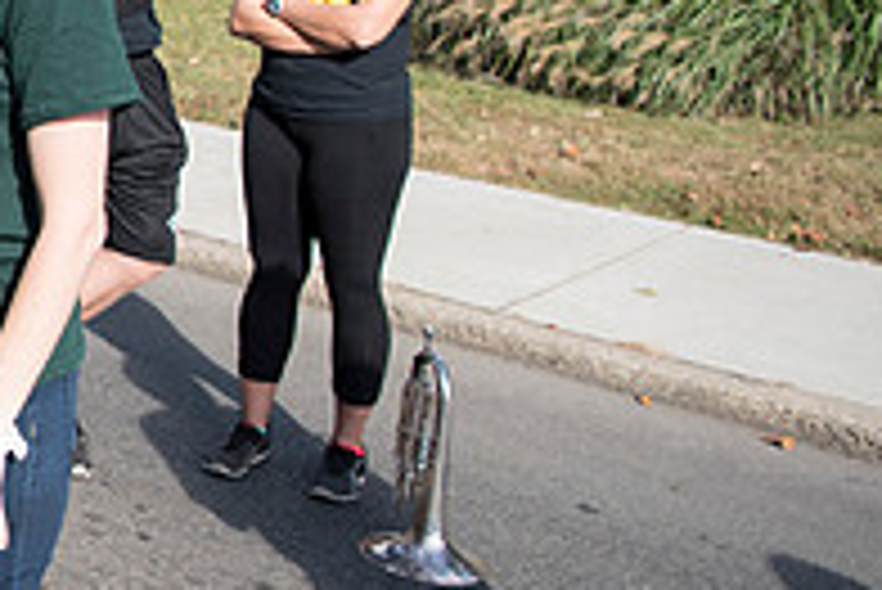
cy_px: 61
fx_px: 1741
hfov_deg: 23.6
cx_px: -378
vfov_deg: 18.9
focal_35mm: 71
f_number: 4.5
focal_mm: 24
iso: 250
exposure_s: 1/640
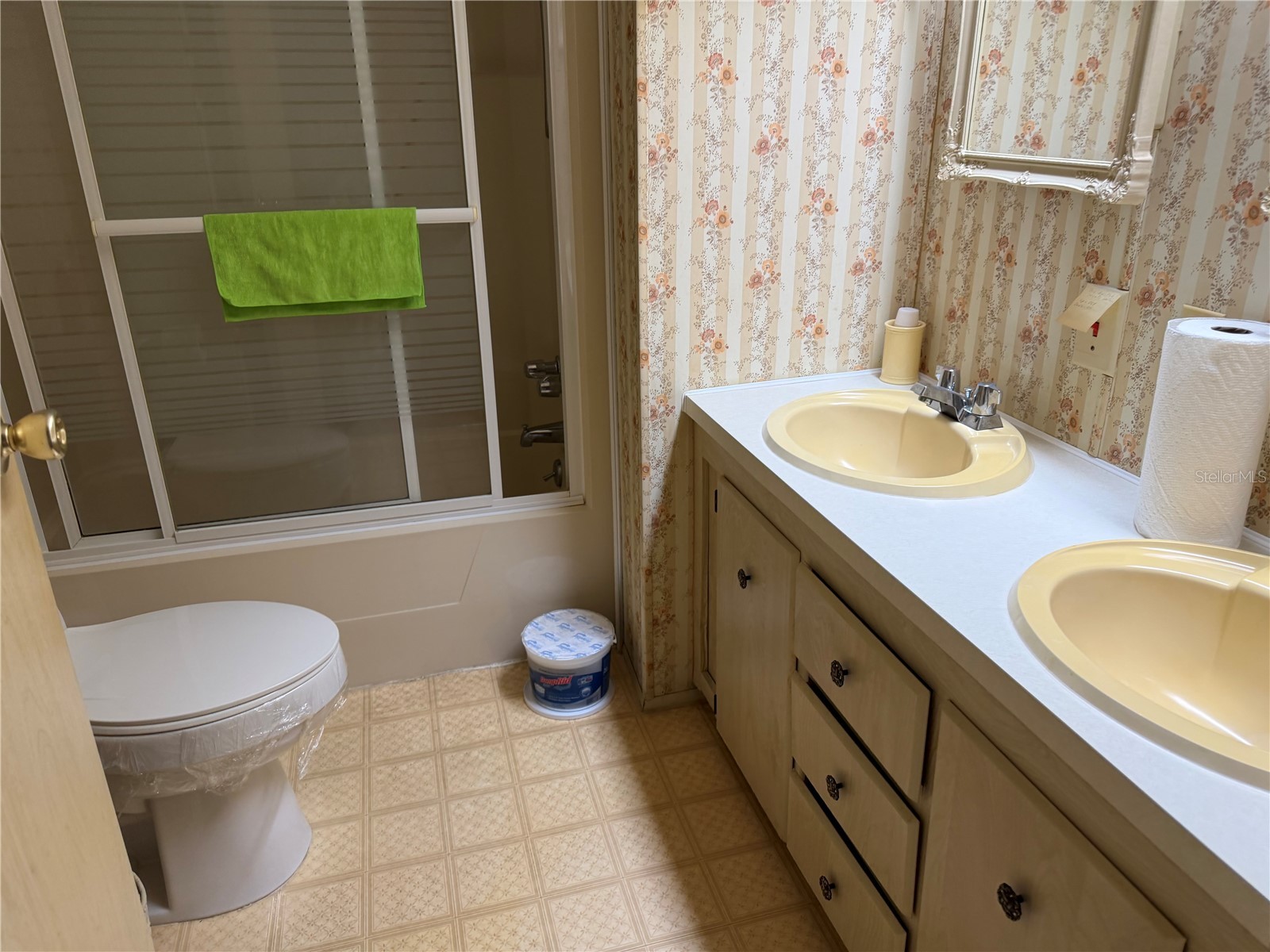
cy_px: 476
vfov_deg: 56.8
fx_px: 881
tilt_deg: -19.4
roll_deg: +1.9
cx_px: 635
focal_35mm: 24
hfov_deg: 71.6
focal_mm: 6.76
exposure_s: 1/60
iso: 160
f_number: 1.78
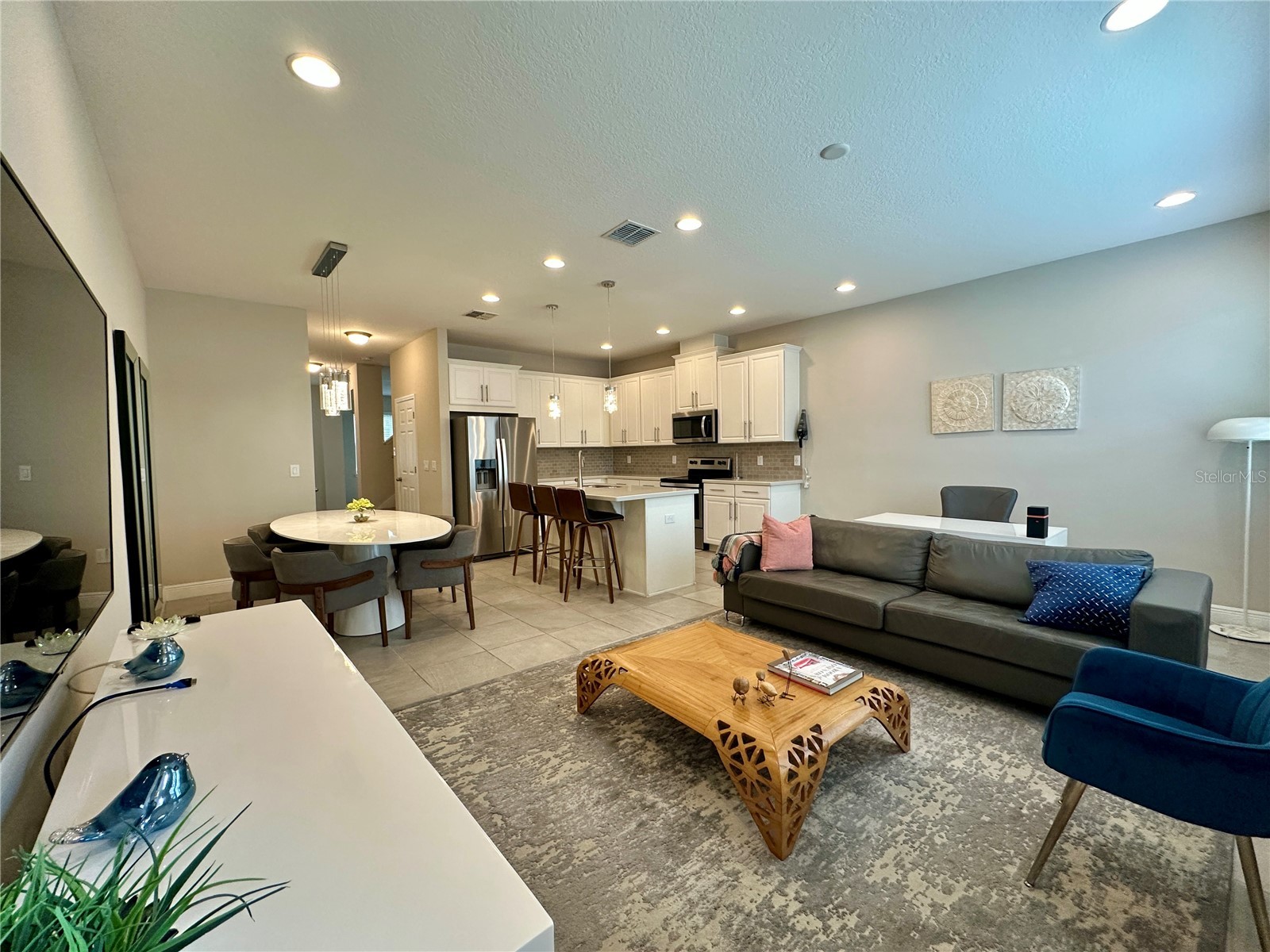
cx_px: 635
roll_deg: +1.0
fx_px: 514
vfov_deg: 85.7
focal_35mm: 14
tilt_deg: -2.2
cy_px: 476
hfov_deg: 102.1
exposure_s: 1/120
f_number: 2.2
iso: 200
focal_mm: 2.22
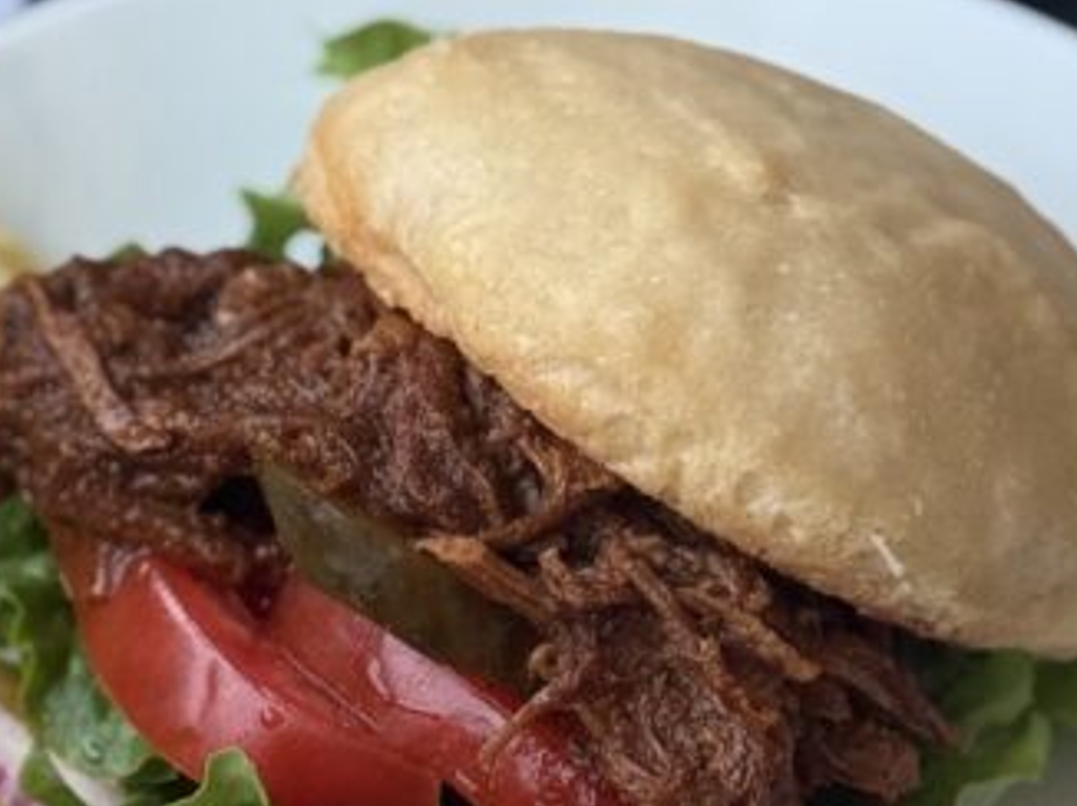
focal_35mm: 151
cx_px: 482
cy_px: 145
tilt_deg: -46.6
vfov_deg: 9.8
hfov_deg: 13.1
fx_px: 4695
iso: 250
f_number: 1.78
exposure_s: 1/59
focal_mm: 6.76
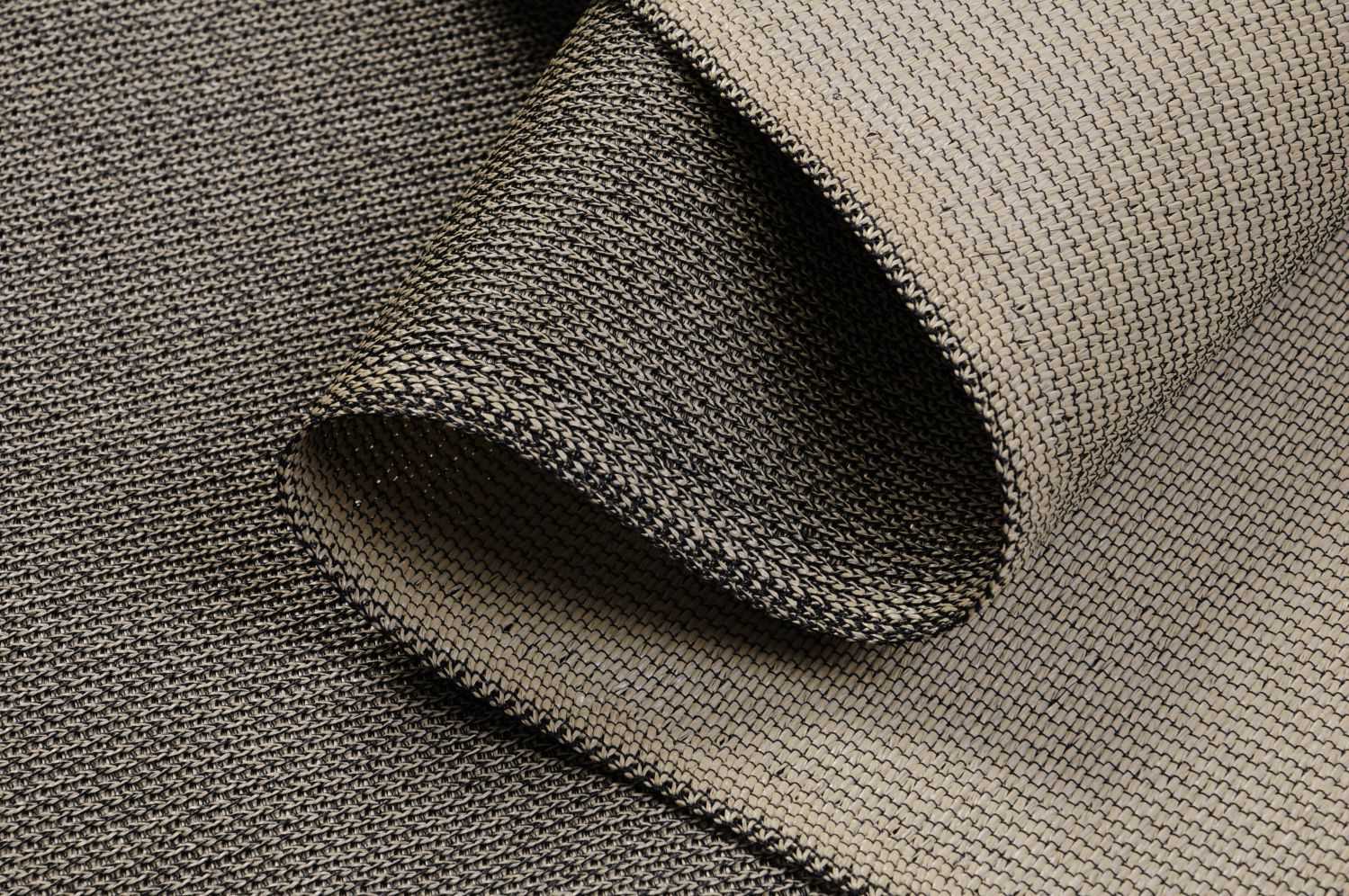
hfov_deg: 13.1
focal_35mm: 158
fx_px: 5895
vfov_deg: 8.7
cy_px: 448
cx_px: 674
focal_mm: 105
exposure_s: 1/60
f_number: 14
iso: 200
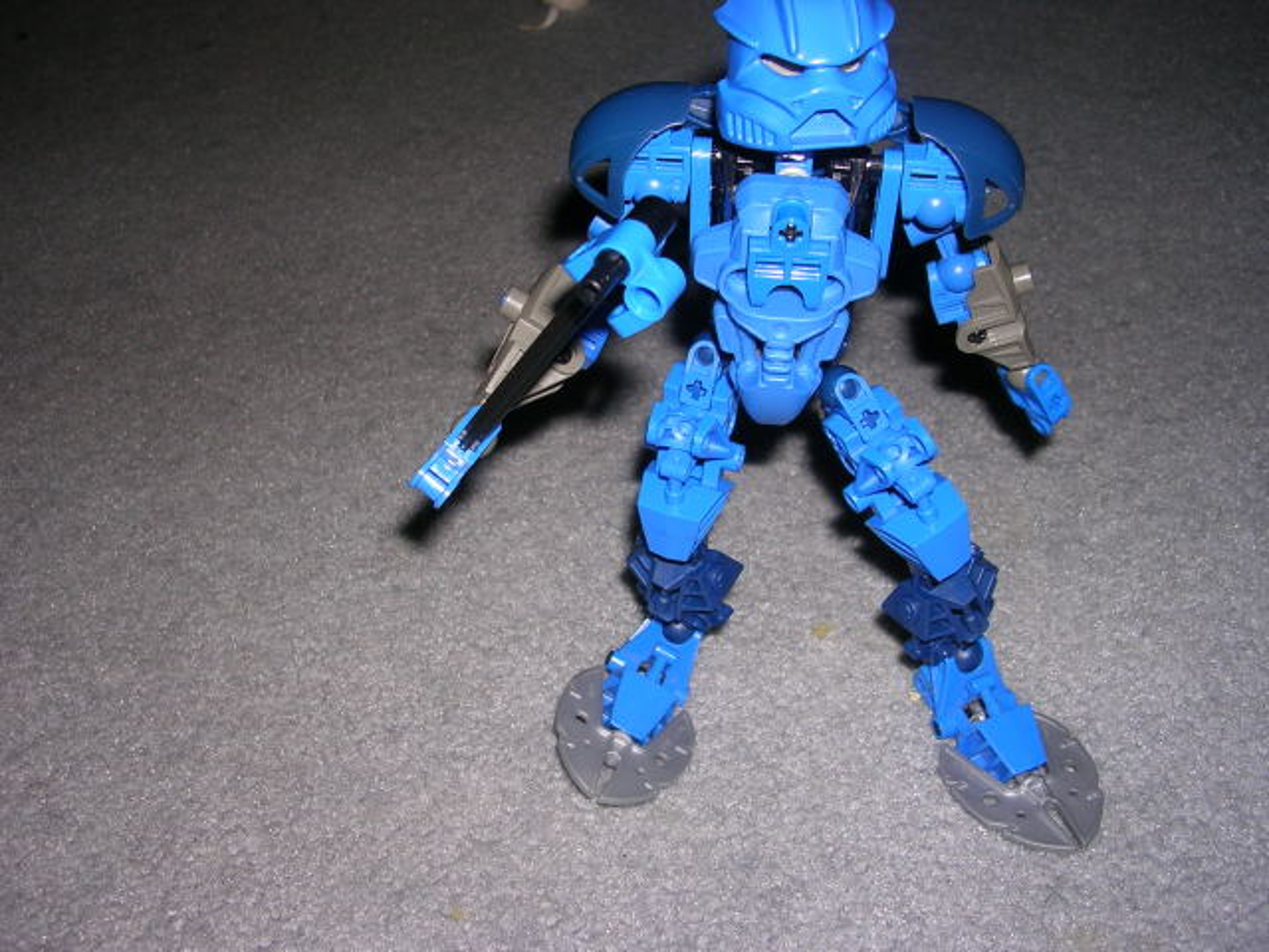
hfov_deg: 49.0
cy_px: 476
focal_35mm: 38
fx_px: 1393
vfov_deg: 37.7
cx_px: 634
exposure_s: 1/60.1
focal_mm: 5.8
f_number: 2.8
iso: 50
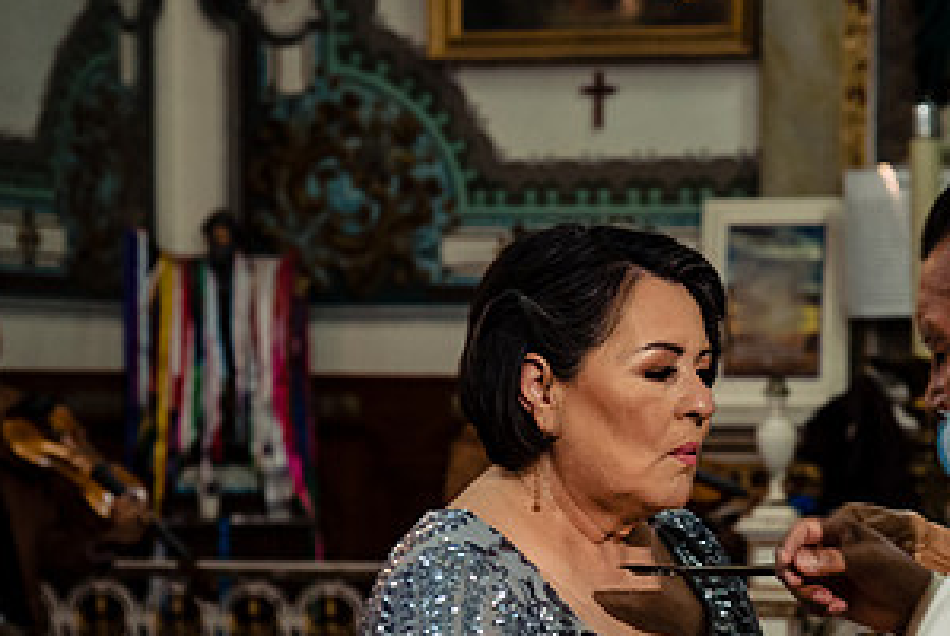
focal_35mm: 159
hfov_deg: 12.9
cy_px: 498
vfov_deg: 8.6
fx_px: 4200
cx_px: 651
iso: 2000
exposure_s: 1/100
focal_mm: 82
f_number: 5
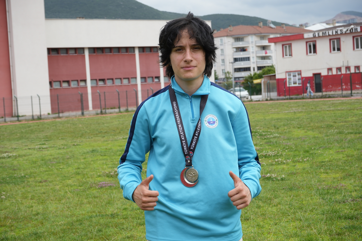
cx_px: 181
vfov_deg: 20.6
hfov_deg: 30.5
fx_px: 664
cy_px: 120
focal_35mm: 66
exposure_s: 1/100
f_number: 11
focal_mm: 66
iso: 100
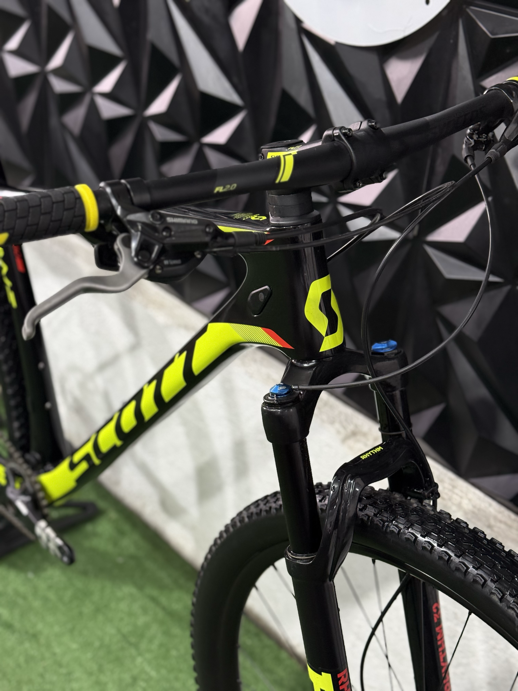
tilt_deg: -29.7
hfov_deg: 30.3
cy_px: 346
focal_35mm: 48
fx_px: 958
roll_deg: -5.3
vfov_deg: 39.7
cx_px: 259
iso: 200
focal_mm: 6.76
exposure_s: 1/60
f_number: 1.78
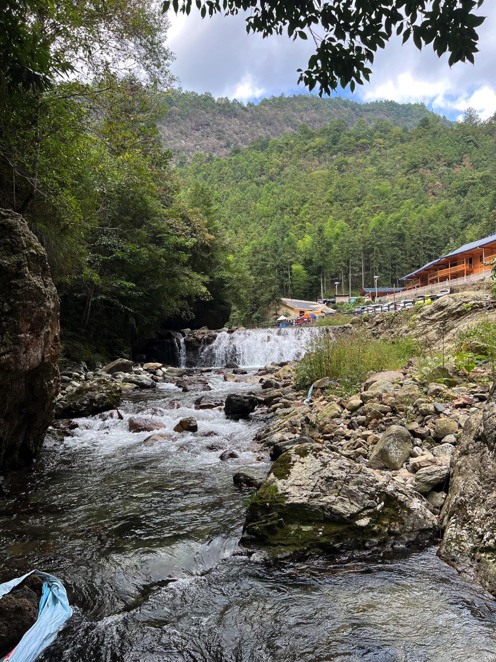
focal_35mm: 26
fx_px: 497
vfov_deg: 67.3
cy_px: 331
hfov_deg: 53.1
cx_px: 248
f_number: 1.5
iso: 50
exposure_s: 1/391
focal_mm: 5.7
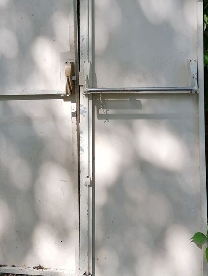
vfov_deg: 42.2
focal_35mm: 44
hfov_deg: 32.9
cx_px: 98
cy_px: 87
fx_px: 352
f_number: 1.8
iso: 50
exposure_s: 1/498
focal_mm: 4.75
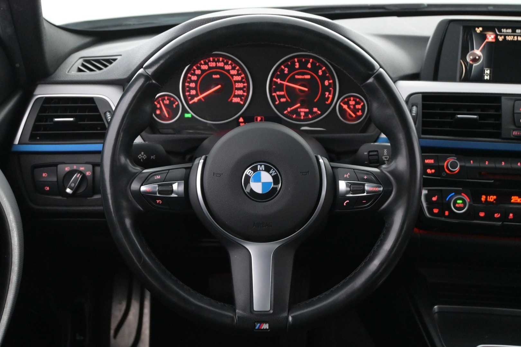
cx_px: 260
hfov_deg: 41.7
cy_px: 174
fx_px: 684
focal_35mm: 47
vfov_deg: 28.5
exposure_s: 1/50
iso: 5600
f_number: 5
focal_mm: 31.5
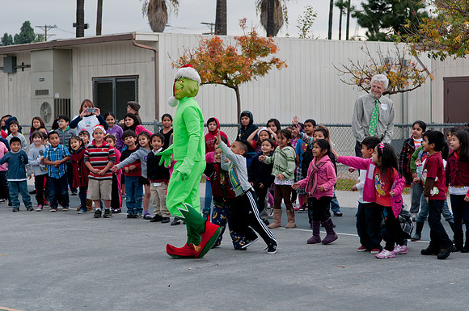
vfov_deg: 16.5
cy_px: 156
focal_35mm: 82
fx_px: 1073
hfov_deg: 24.6
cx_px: 234
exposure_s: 1/320
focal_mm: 55
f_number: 5
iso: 200
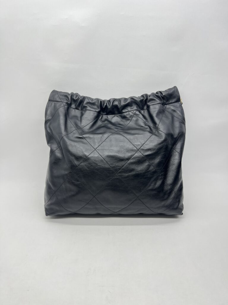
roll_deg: -1.2
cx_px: 114
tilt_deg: -20.2
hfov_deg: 53.1
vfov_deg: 67.3
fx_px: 228
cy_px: 152
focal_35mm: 26
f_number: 1.5
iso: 40
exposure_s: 1/100
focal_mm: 5.7
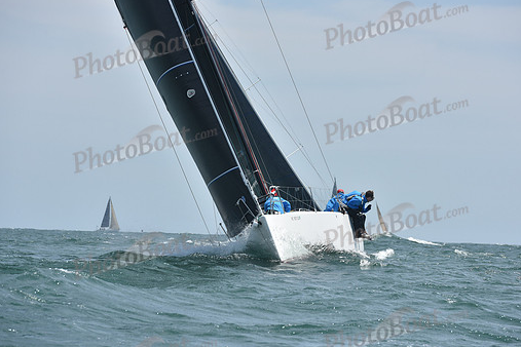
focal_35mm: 229
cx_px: 271
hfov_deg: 9.0
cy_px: 185
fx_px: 3314
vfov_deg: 6.0
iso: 250
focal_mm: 200
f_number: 8
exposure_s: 1/1250
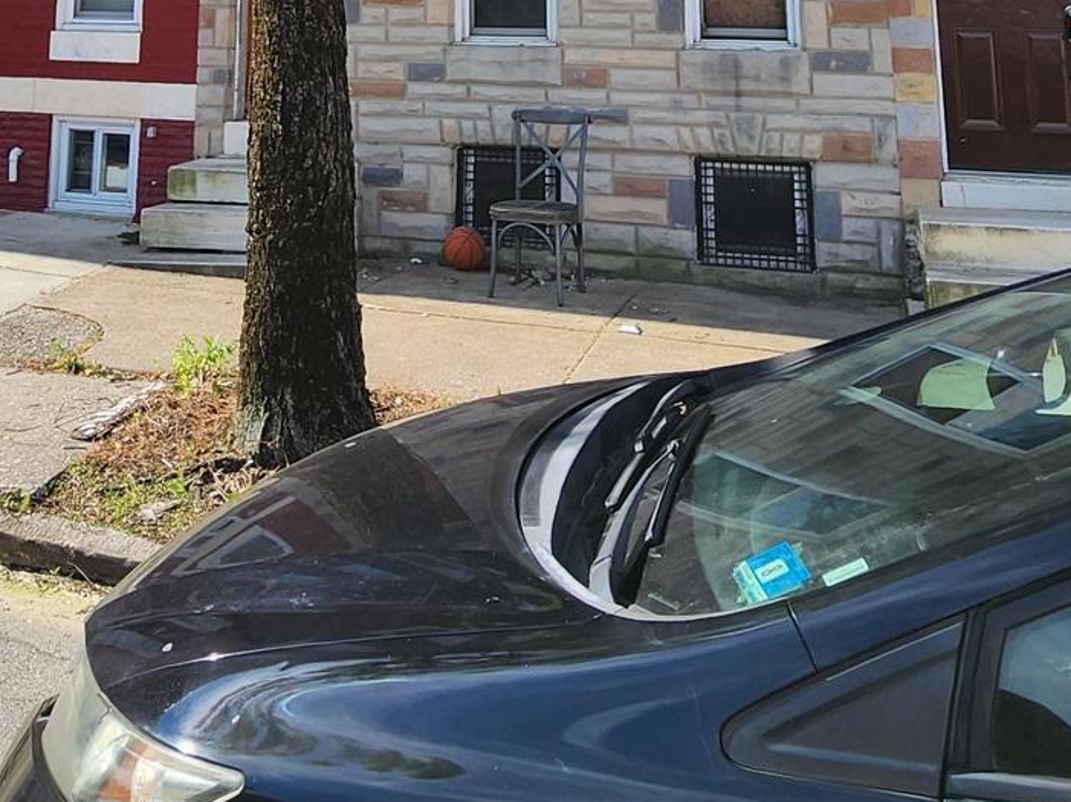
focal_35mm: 38
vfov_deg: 29.3
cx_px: 379
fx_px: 1175
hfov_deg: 48.4
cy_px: -278
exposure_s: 1/1429
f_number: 2.2
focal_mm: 2.2
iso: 50
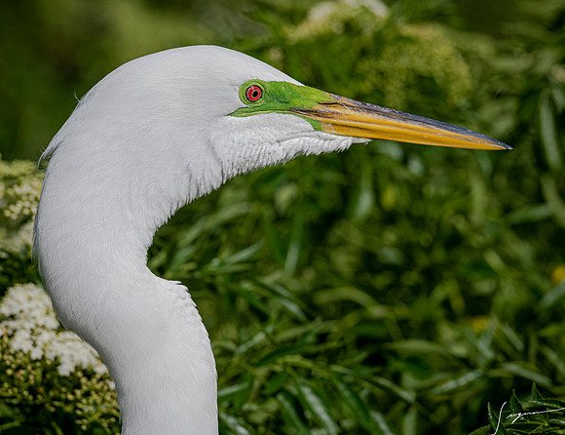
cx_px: 373
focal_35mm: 649
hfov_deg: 3.0
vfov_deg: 2.3
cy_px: 142
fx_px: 10691
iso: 560
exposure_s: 1/2500
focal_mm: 400
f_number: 9
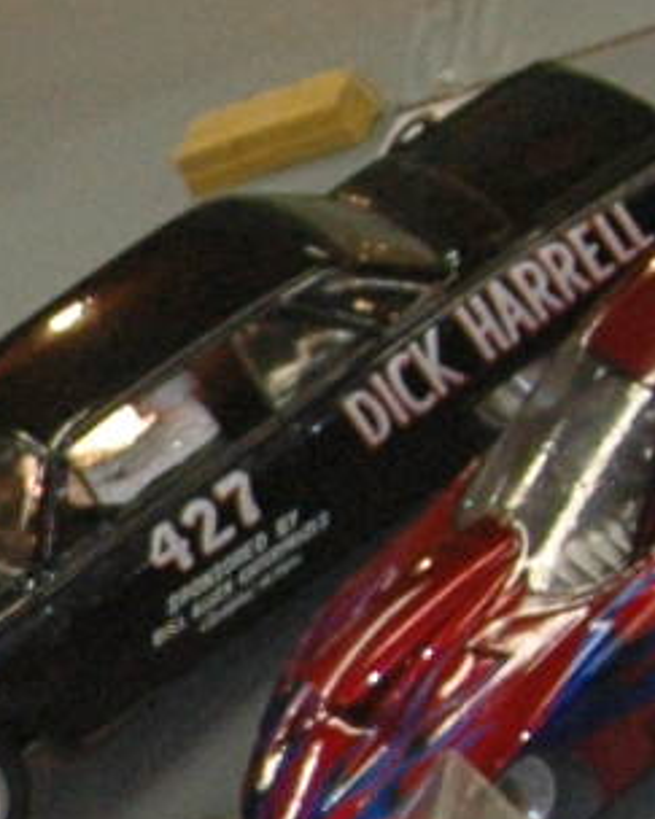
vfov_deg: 5.7
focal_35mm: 334
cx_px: -1154
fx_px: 8097
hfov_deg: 4.5
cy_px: 1199
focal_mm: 24
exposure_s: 1/125
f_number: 4
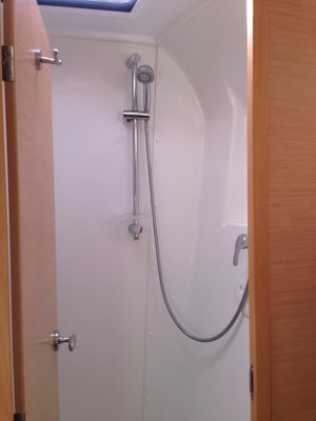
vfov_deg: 55.4
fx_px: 402
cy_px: 210
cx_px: 158
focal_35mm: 33
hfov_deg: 42.9
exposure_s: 1/24
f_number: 2.4
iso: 50
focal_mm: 4.12
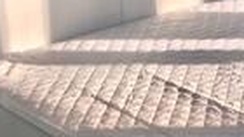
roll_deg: +0.4
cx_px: 315
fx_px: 932
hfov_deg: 14.3
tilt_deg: -17.8
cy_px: 42
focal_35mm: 144
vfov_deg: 8.4
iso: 25
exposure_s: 1/229
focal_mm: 4.15
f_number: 2.2
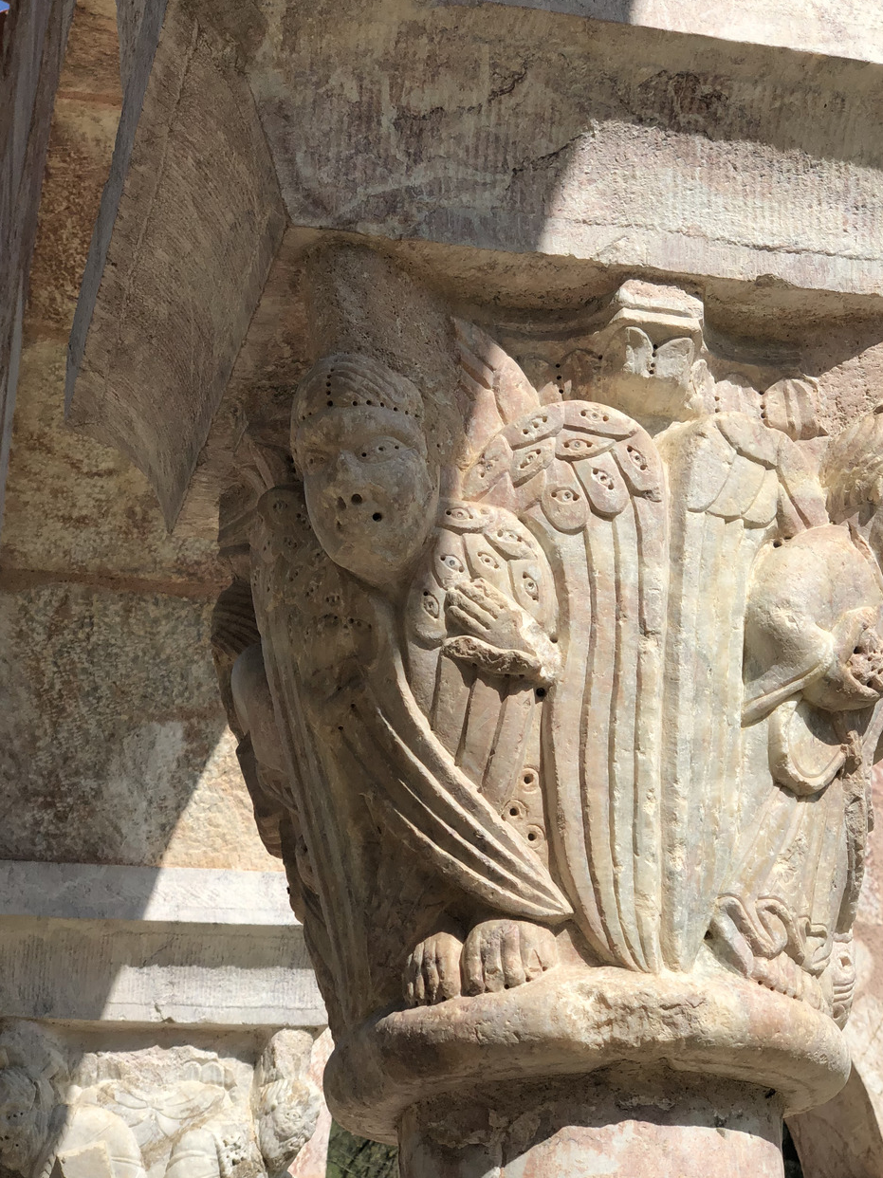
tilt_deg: +25.2
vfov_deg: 29.0
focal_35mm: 67
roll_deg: +3.3
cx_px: 545
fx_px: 2280
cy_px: 542
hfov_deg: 21.9
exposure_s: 1/1548
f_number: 2.4
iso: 16
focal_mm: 6
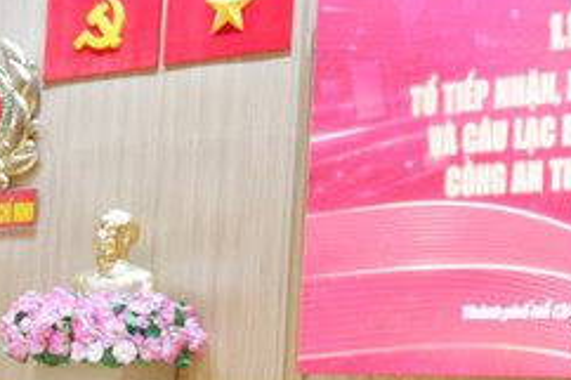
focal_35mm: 67
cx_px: 540
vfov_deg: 20.1
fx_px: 1062
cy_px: 302
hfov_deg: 28.6
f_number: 4
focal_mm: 20.2
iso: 2000
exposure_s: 1/42
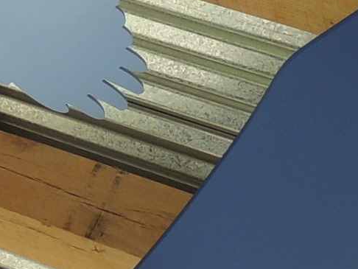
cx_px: -229
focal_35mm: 148
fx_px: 1531
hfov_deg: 12.5
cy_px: 4
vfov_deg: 10.0
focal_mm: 4.3
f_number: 3
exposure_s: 1/80
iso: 100
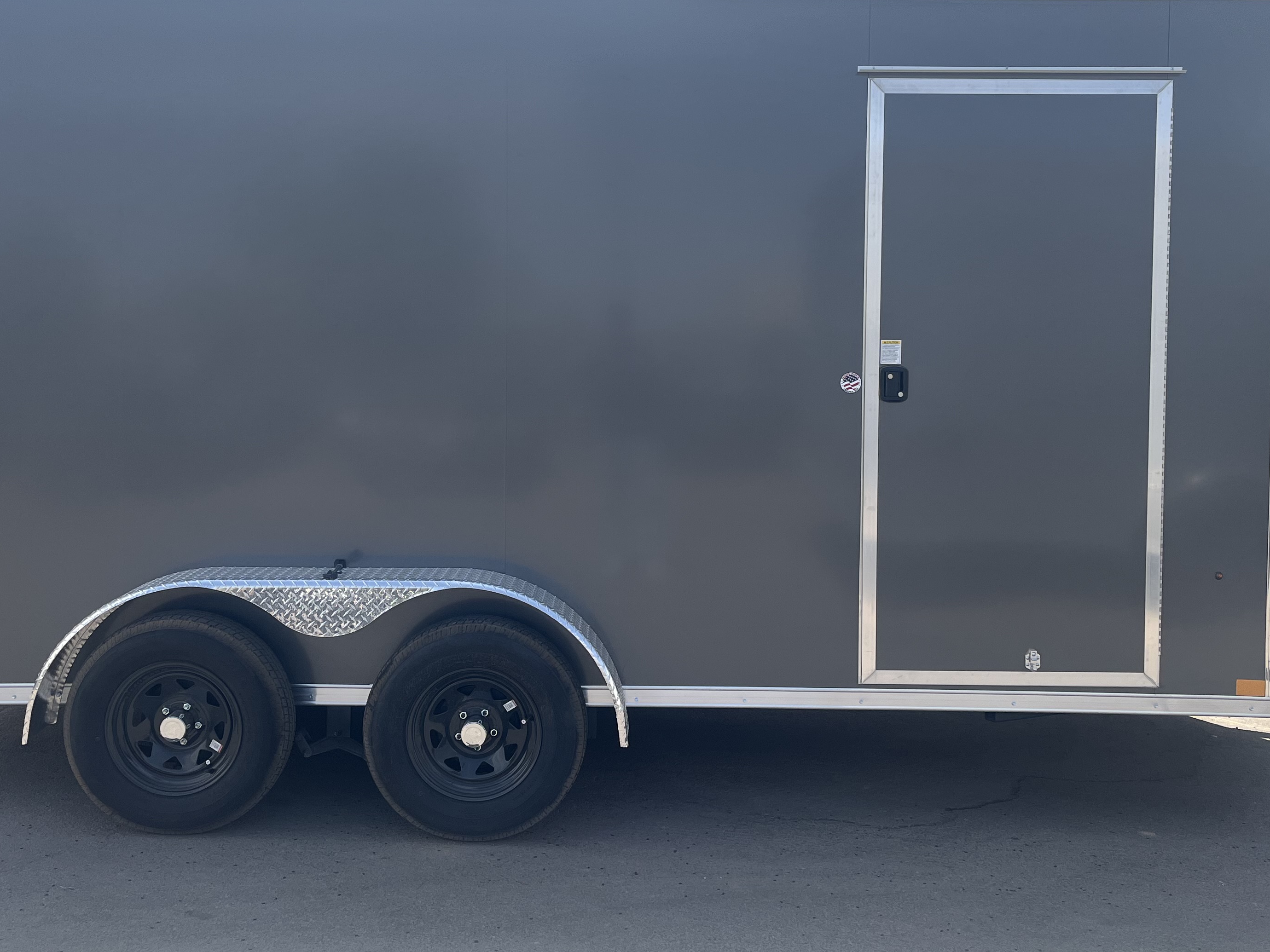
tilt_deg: -3.0
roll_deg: +0.0
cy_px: 377
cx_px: 621
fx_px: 1394
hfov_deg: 49.0
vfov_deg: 37.6
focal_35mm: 38
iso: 50
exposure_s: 1/1957
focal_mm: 5.1
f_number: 1.6
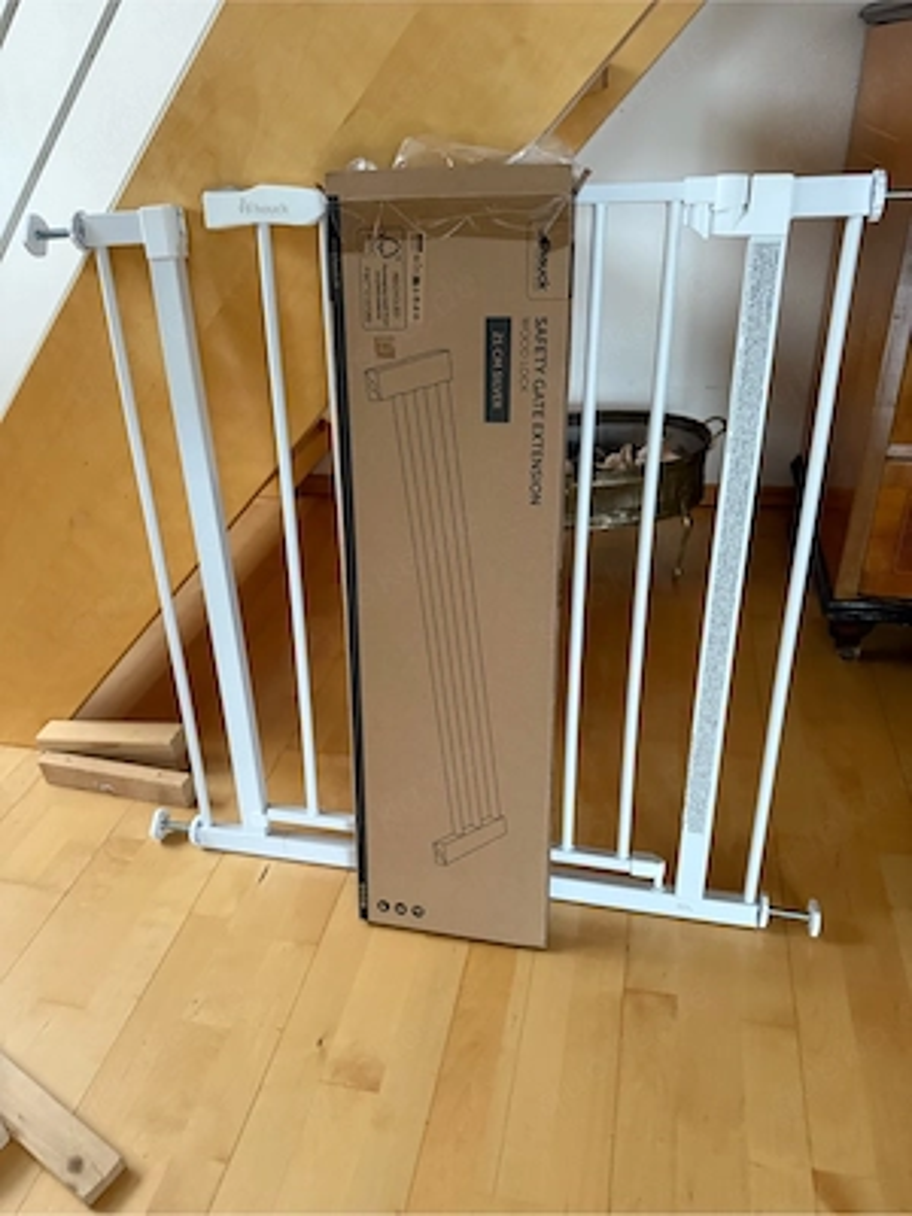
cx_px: 456
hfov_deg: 56.8
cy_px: 608
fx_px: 843
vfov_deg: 71.6
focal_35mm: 24
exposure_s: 1/60
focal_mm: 6.76
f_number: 1.78
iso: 500
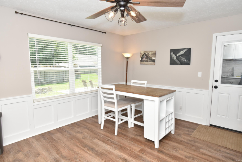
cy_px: 81
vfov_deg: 63.3
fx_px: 131
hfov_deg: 85.4
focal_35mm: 20
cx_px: 121
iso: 400
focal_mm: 13
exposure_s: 1/100
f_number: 7.1
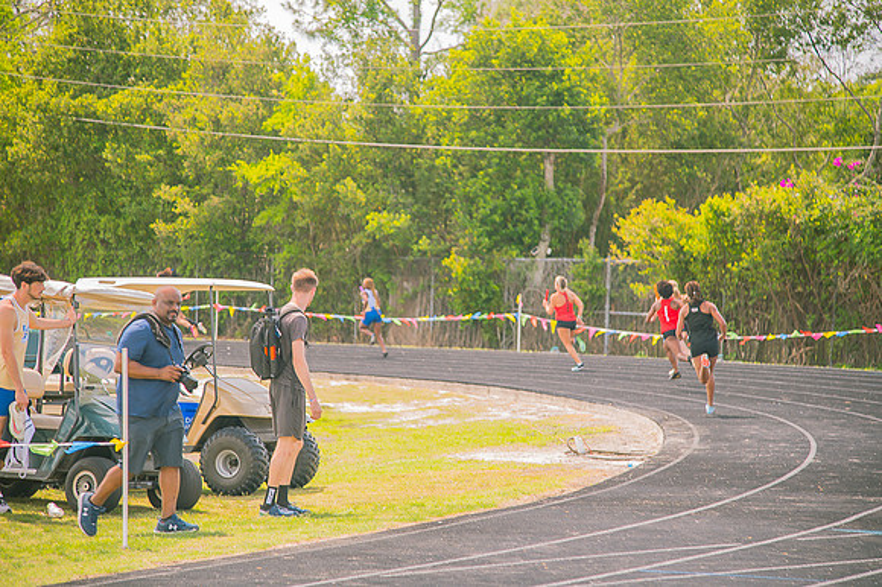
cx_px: 441
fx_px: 2742
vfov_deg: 12.2
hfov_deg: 18.3
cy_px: 294
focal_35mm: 112
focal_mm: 112
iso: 200
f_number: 4
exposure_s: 1/200
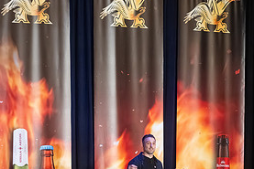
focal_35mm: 316
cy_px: 144
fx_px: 2231
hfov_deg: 6.5
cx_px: 132
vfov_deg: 4.4
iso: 8000
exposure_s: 1/320
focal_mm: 150
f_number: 2.8
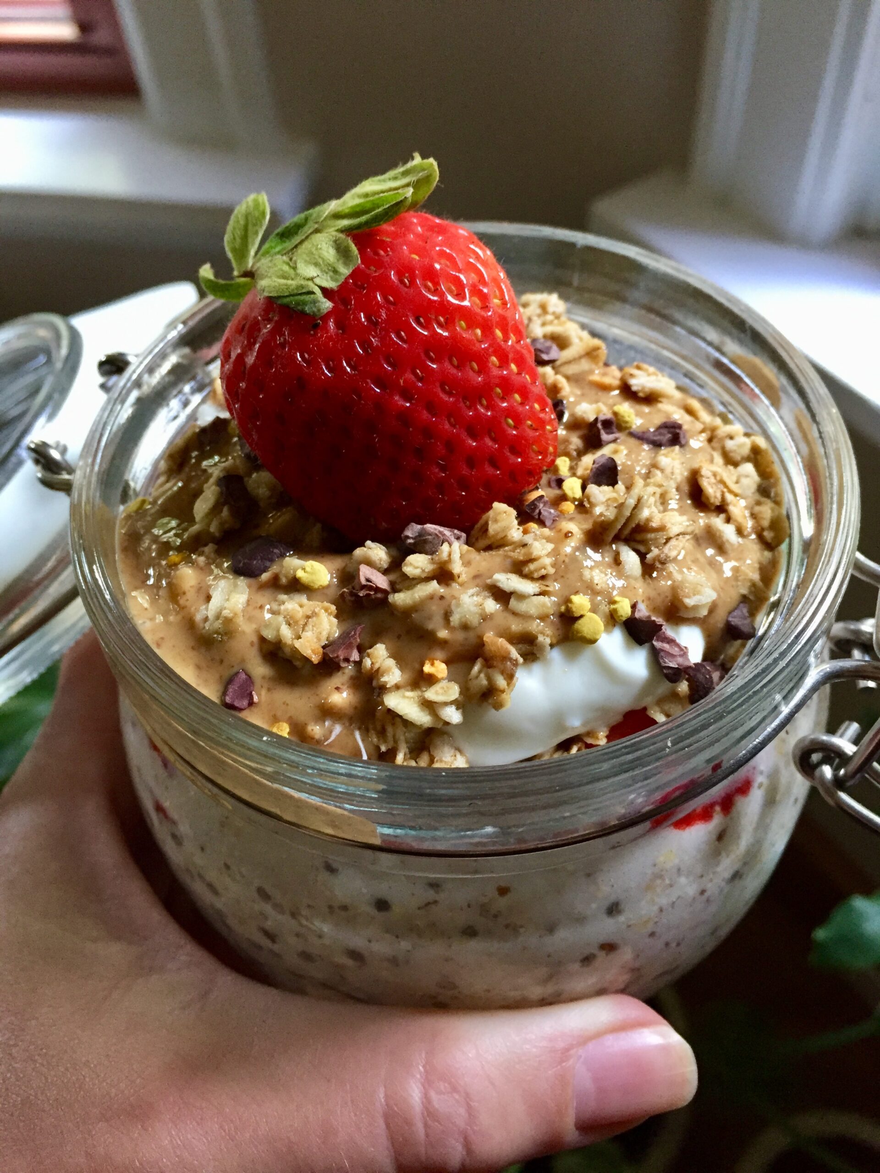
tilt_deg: -52.7
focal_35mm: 29
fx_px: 983
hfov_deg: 48.2
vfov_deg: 61.7
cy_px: 586
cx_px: 440
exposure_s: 1/30
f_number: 2.2
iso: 200
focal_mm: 4.15
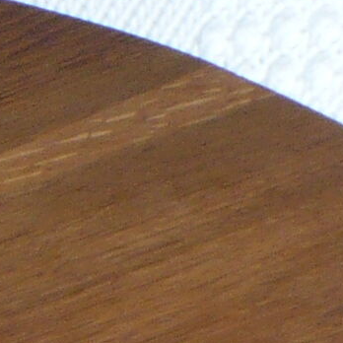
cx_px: -330
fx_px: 3240
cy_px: 963
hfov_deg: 5.9
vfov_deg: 5.7
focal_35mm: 289
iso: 100
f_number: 2.8
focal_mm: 6.1
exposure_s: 1/30
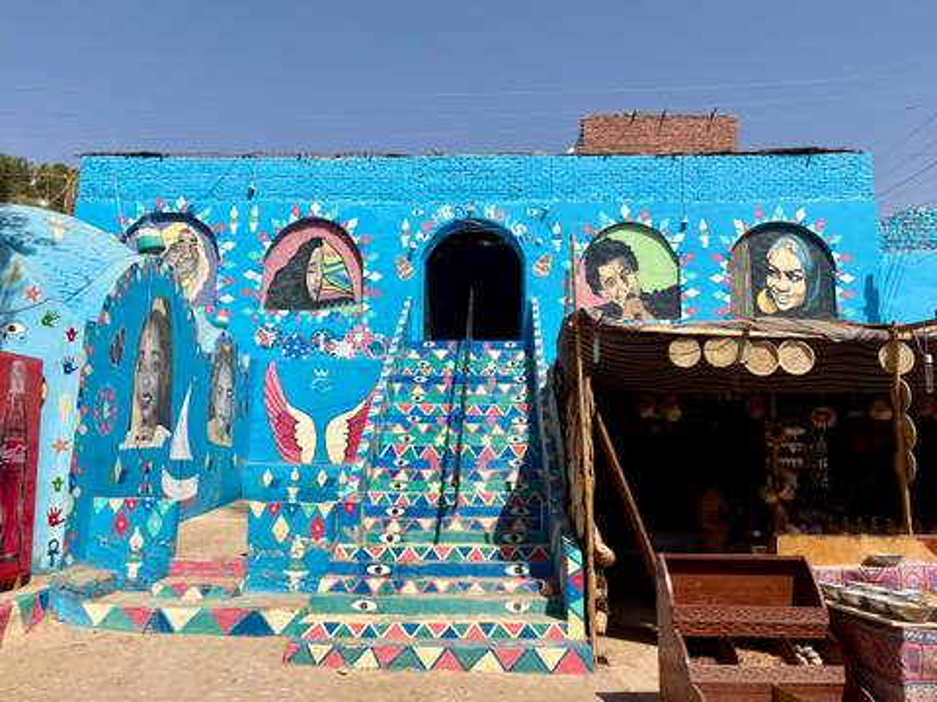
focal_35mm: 26
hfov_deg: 67.3
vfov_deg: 53.1
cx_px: 468
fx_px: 704
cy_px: 351
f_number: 1.6
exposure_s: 1/6329
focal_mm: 5.96
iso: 50
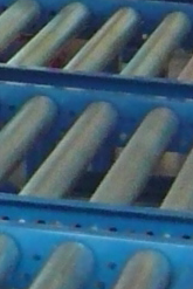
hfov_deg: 3.8
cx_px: -250
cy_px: 0
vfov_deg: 5.8
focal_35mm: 356
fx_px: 2859
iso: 320
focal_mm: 5.5
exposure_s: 1/30
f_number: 2.8
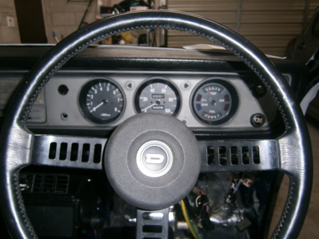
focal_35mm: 26
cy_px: 120
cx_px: 160
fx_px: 240
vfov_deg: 53.1
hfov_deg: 67.3
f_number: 2.8
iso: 125
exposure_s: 1/30
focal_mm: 4.7
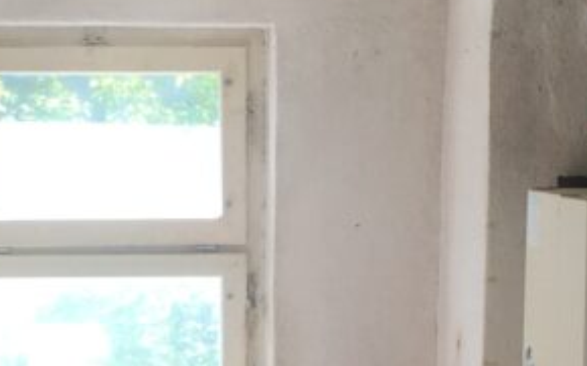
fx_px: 1967
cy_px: 394
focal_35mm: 123
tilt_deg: -10.1
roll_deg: -0.6
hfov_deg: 16.9
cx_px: 204
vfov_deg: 10.5
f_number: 2.2
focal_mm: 4.15
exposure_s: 1/100
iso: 25
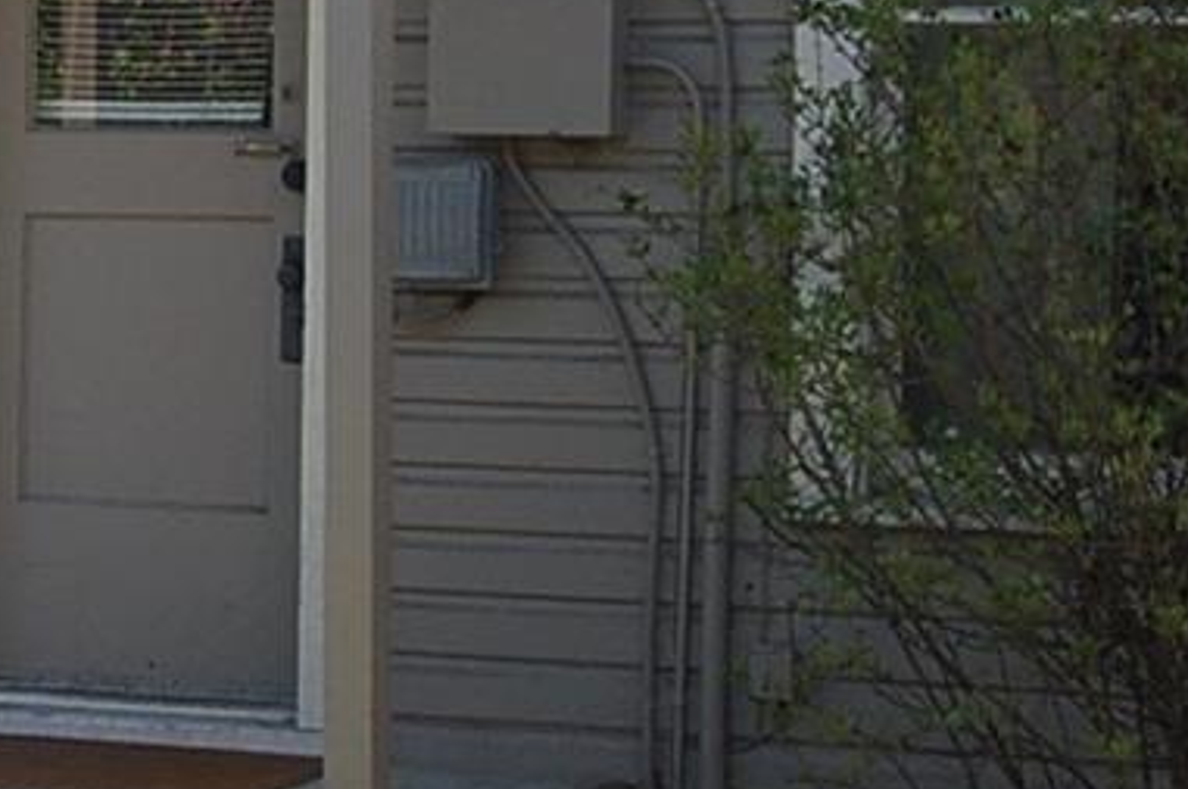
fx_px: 4481
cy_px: -86
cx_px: 44
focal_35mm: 136
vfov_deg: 9.9
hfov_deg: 14.9
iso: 400
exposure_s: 1/125
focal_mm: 23
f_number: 9
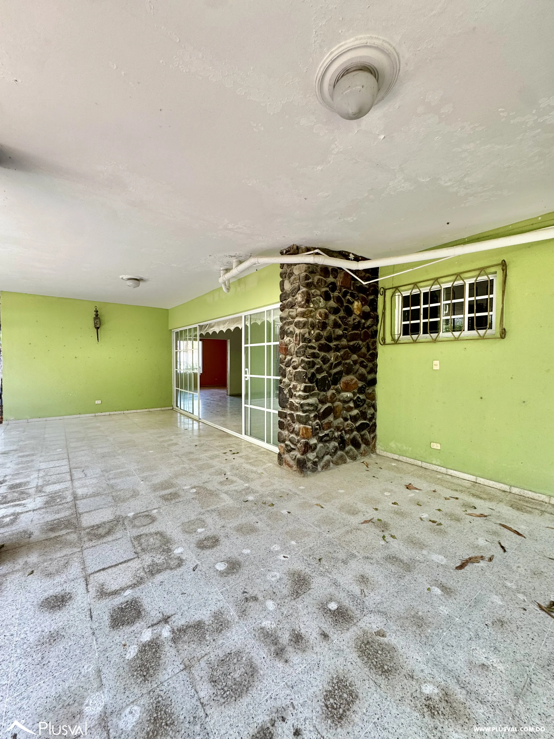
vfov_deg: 102.1
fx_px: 299
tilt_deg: -3.0
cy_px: 370
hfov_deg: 85.7
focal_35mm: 14
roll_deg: -0.2
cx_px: 277
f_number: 2.2
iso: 80
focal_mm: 2.22
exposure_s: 1/99
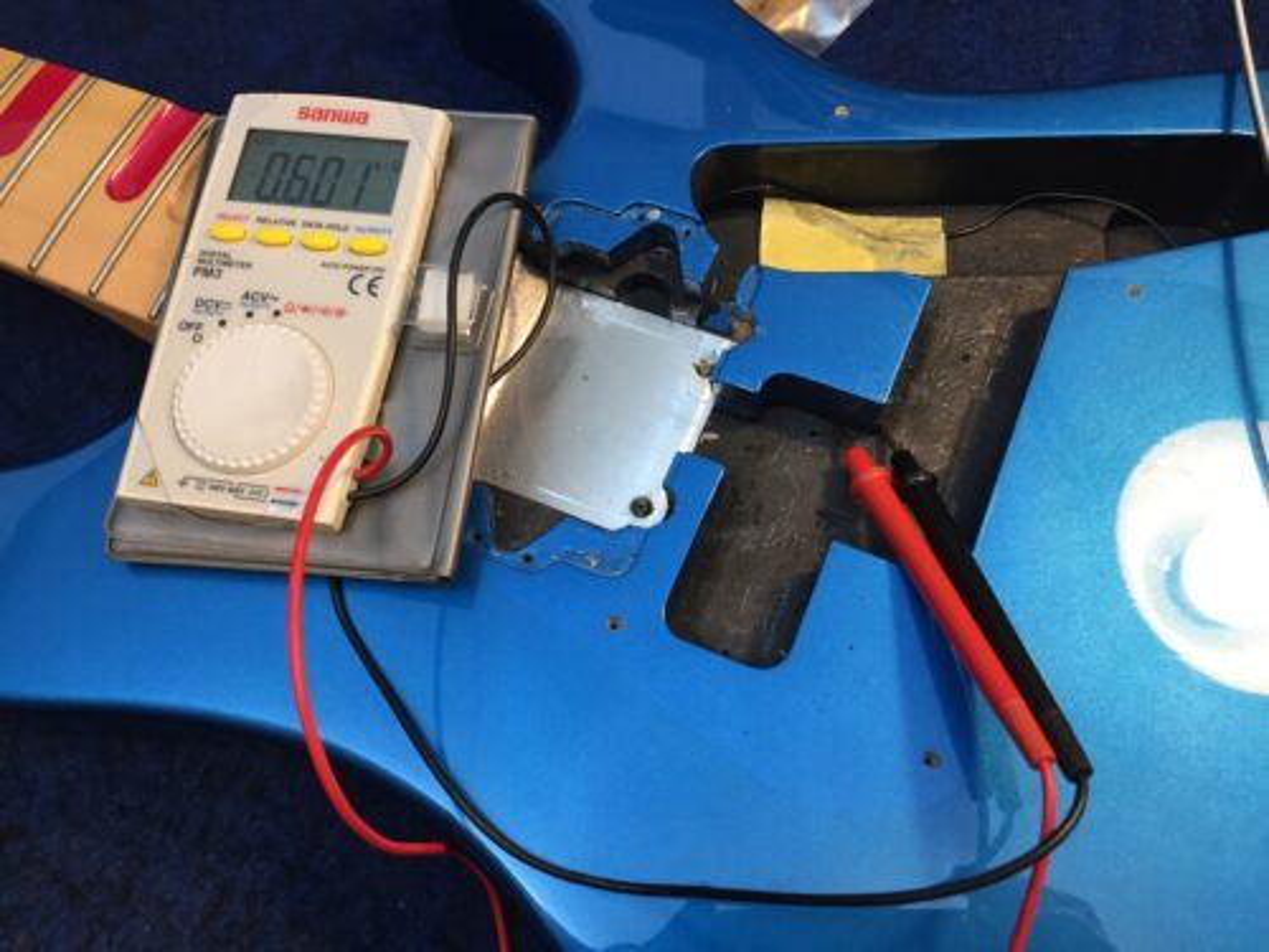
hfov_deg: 61.7
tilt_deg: -67.5
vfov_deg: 48.2
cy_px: 476
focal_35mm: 29
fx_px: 1063
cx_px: 634
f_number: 2.2
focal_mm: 4.15
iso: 64
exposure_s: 1/33
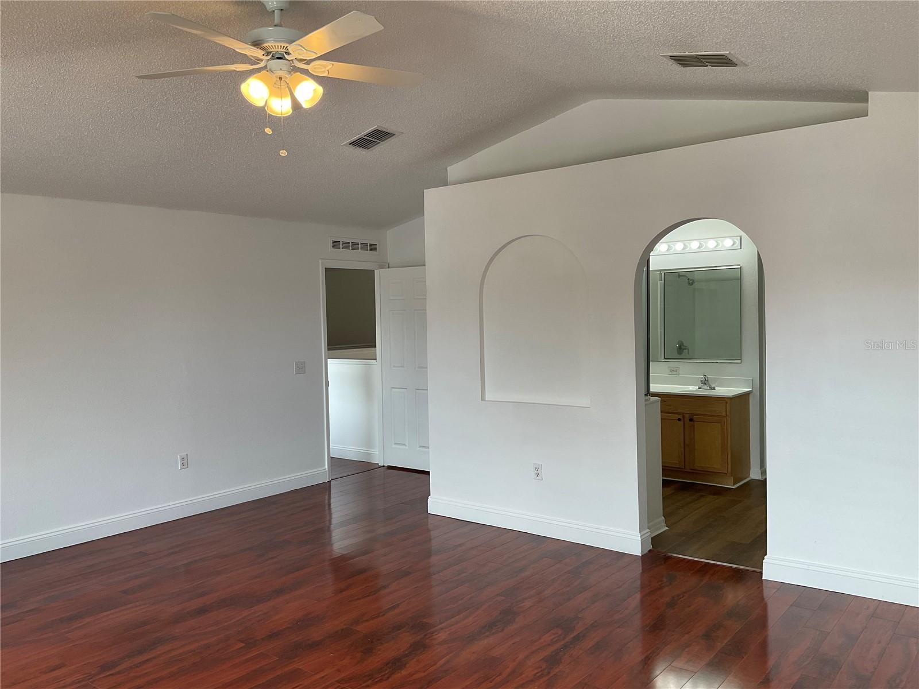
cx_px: 460
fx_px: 770
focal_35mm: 29
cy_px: 344
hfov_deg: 61.7
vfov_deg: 48.2
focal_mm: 3
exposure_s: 1/120
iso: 32
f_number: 1.8
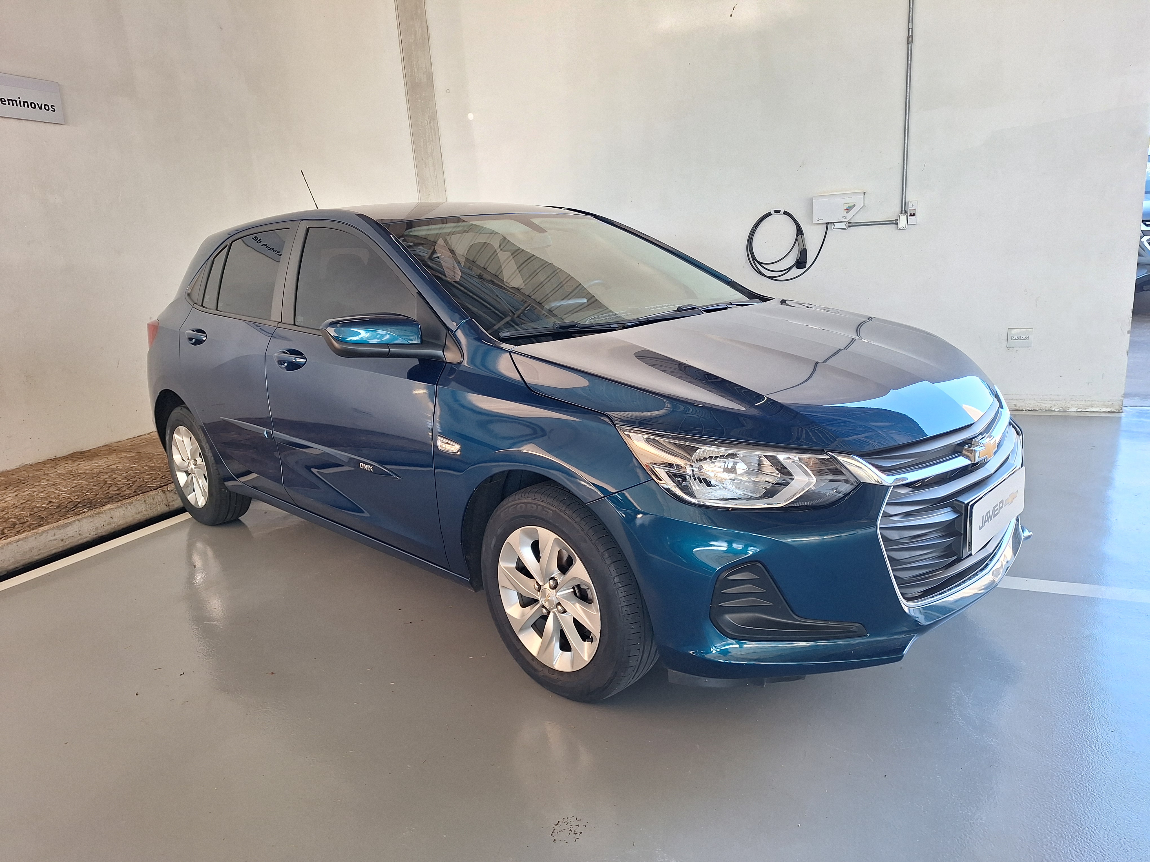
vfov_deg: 58.9
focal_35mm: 23
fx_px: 764
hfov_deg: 73.9
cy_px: 431
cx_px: 575
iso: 64
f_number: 1.8
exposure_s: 1/120
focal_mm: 5.54
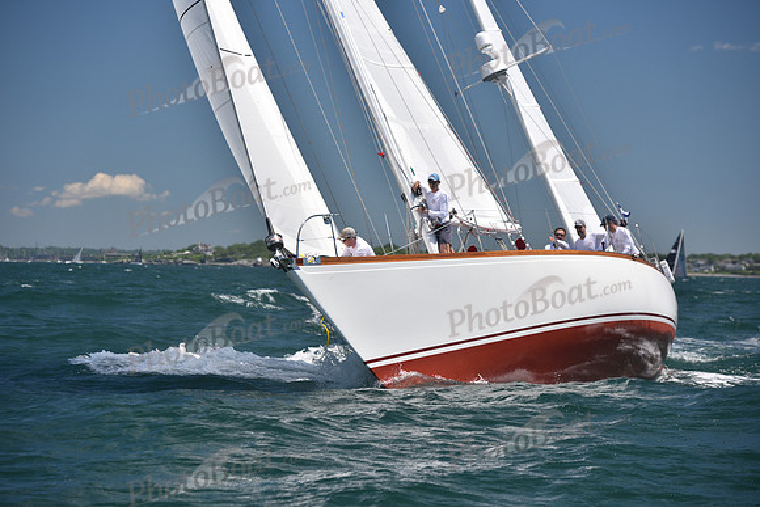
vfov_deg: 11.0
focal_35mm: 125
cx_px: 380
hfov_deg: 16.4
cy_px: 254
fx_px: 2639
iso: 200
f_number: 4.5
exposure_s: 1/1000
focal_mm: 125
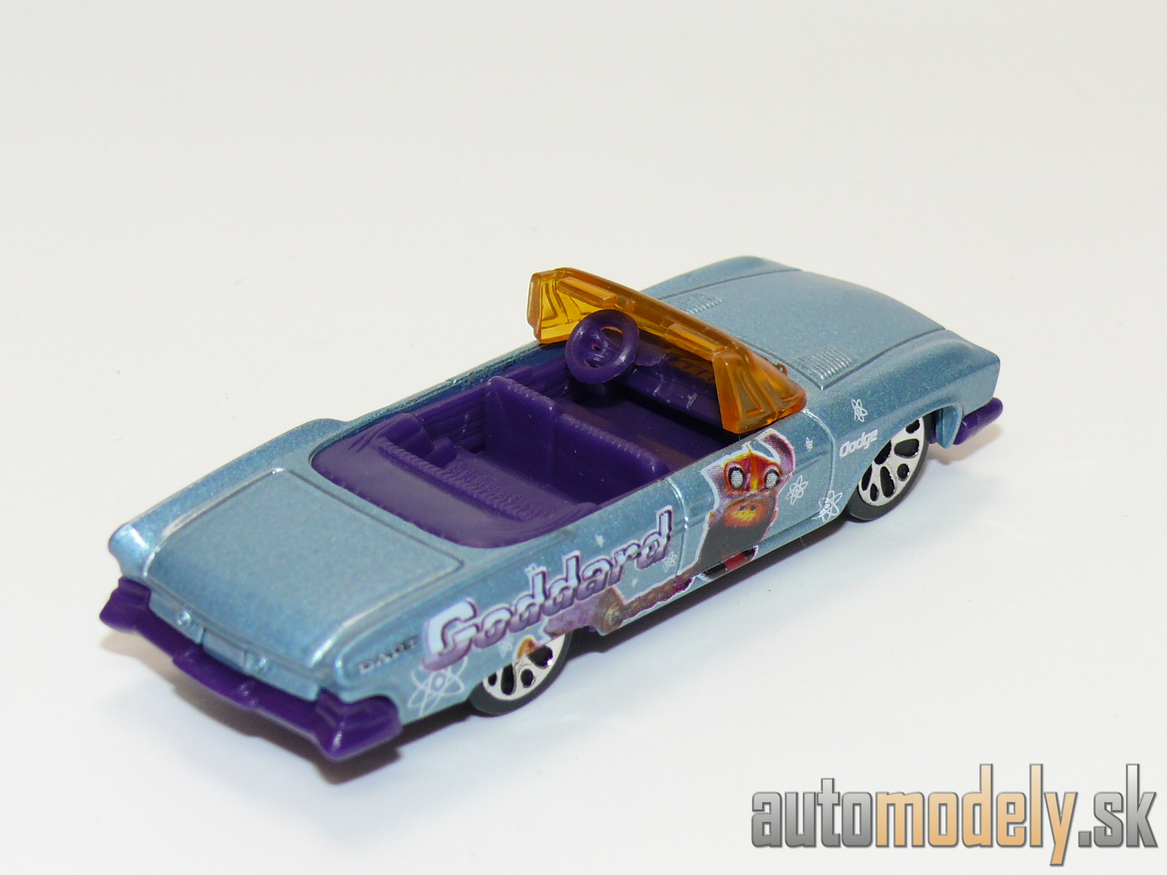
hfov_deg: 18.7
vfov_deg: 14.1
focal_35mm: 105
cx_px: 584
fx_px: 3540
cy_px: 438
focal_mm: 13.7
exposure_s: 1/30
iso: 100
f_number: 4
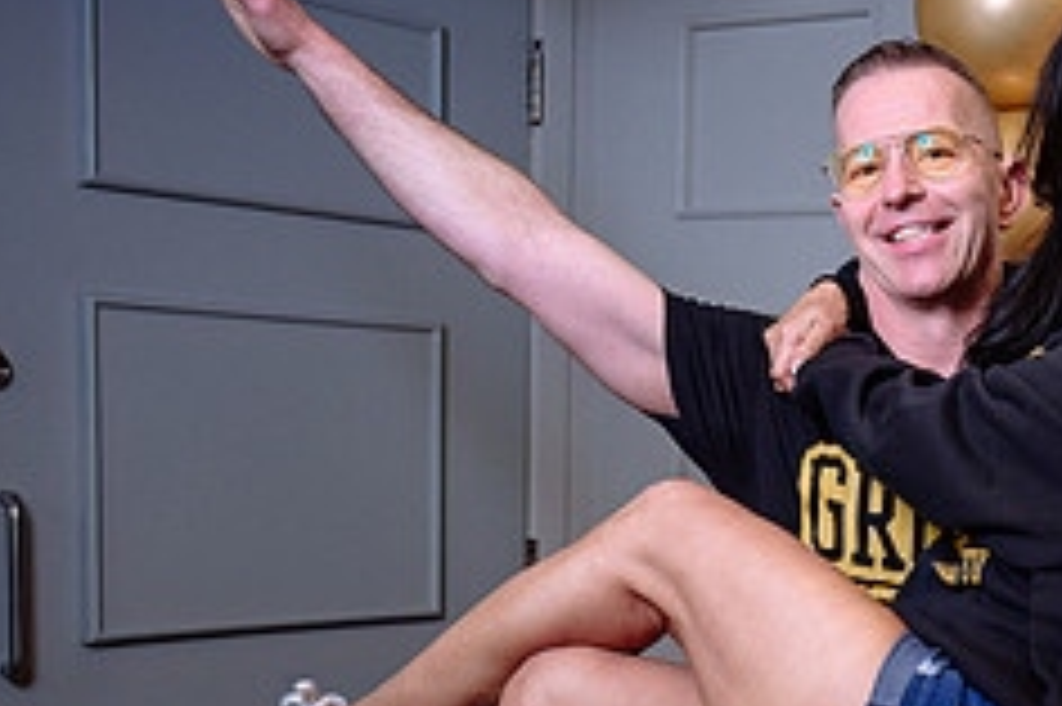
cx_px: 1053
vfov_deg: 22.6
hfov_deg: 31.5
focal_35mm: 59
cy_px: 573
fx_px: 1739
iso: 800
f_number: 3.5
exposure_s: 1/125
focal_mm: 24
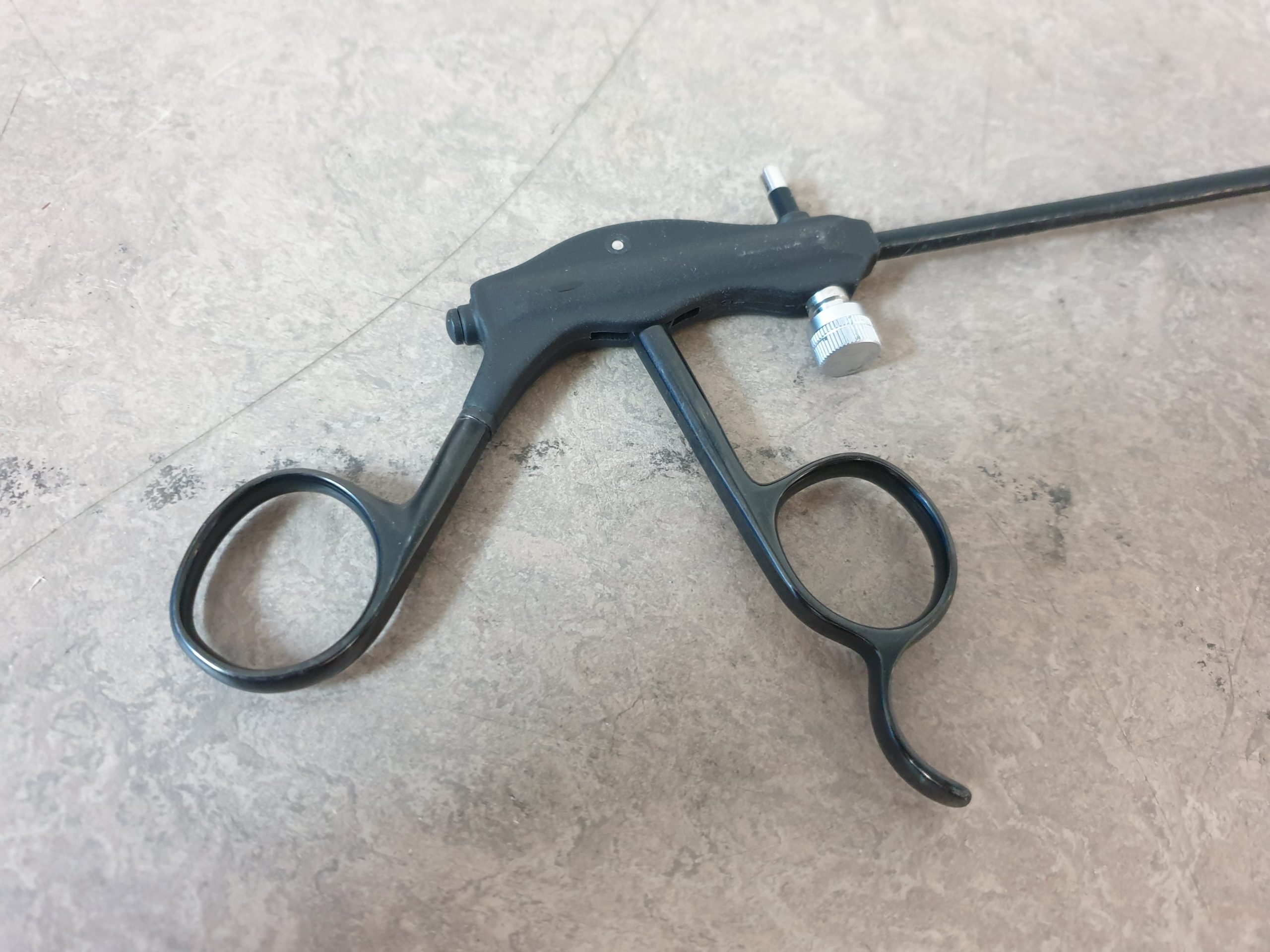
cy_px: 476
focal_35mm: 26
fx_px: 954
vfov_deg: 53.1
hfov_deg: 67.3
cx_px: 635
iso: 250
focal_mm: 4.3
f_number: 1.5
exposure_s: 1/25
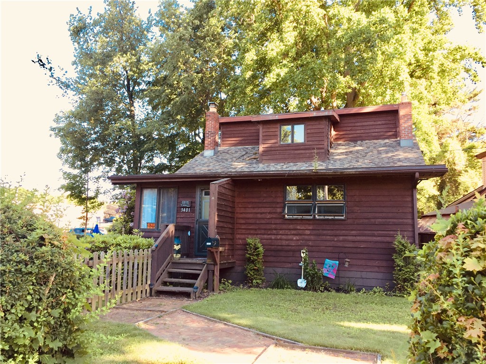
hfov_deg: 61.7
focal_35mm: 29
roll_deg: -1.8
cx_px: 243
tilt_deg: +6.7
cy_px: 182
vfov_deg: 48.2
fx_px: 407
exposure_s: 1/126
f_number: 2.2
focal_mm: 4.15
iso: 32
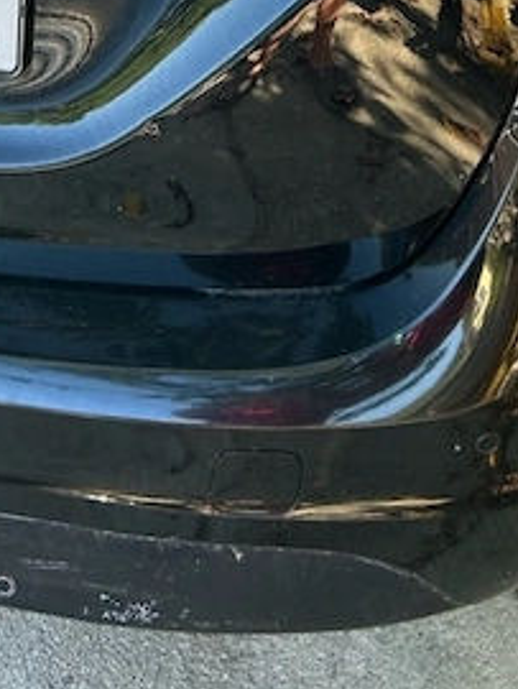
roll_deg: -1.1
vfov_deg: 22.4
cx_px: 222
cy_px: -225
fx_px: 1534
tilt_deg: -16.3
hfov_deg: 19.2
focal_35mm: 77
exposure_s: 1/232
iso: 40
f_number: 1.5
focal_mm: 5.7
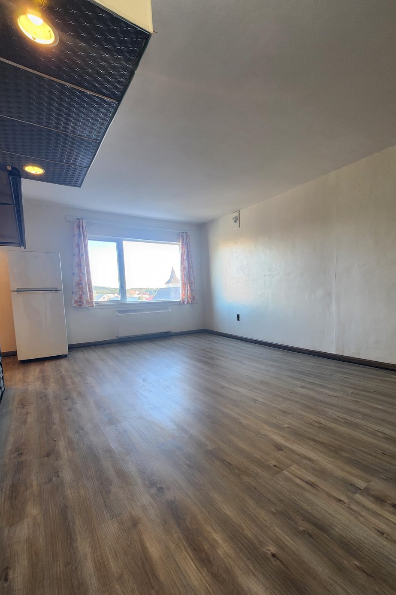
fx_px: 248
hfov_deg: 76.8
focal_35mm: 15
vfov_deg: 100.1
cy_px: 327
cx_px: 229
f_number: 2.2
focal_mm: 2.2
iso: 50
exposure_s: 1/17.2
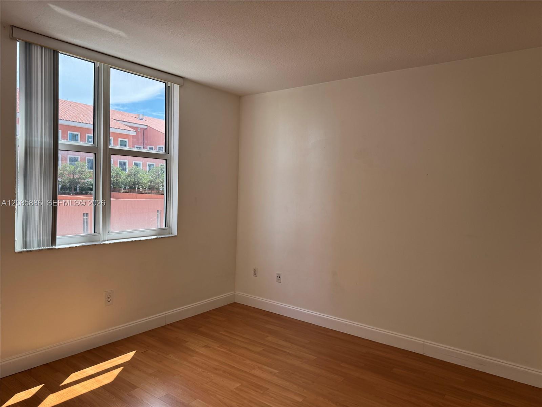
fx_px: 376
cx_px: 271
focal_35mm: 24
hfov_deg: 71.6
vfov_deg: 56.8
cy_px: 204
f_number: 1.78
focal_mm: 6.76
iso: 80
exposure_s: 1/428
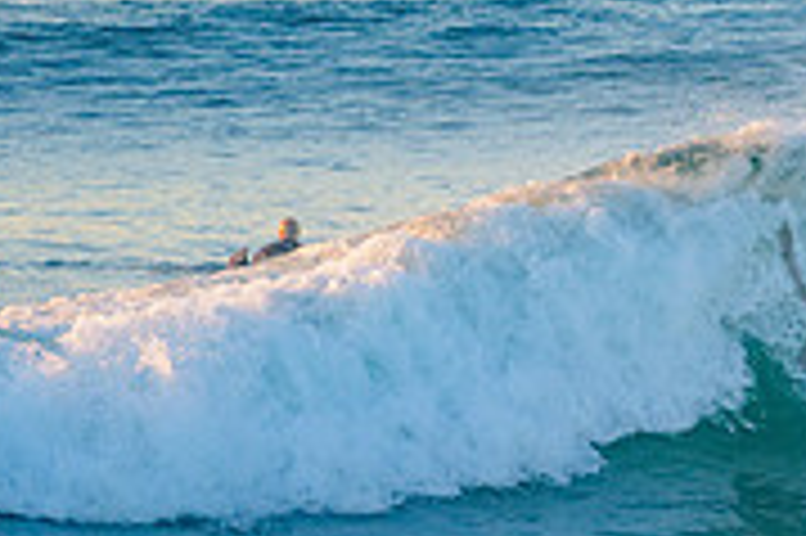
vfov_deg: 1.5
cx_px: 1243
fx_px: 20355
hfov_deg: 2.3
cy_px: 259
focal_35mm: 910
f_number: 5.6
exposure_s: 1/400
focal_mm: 280
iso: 280
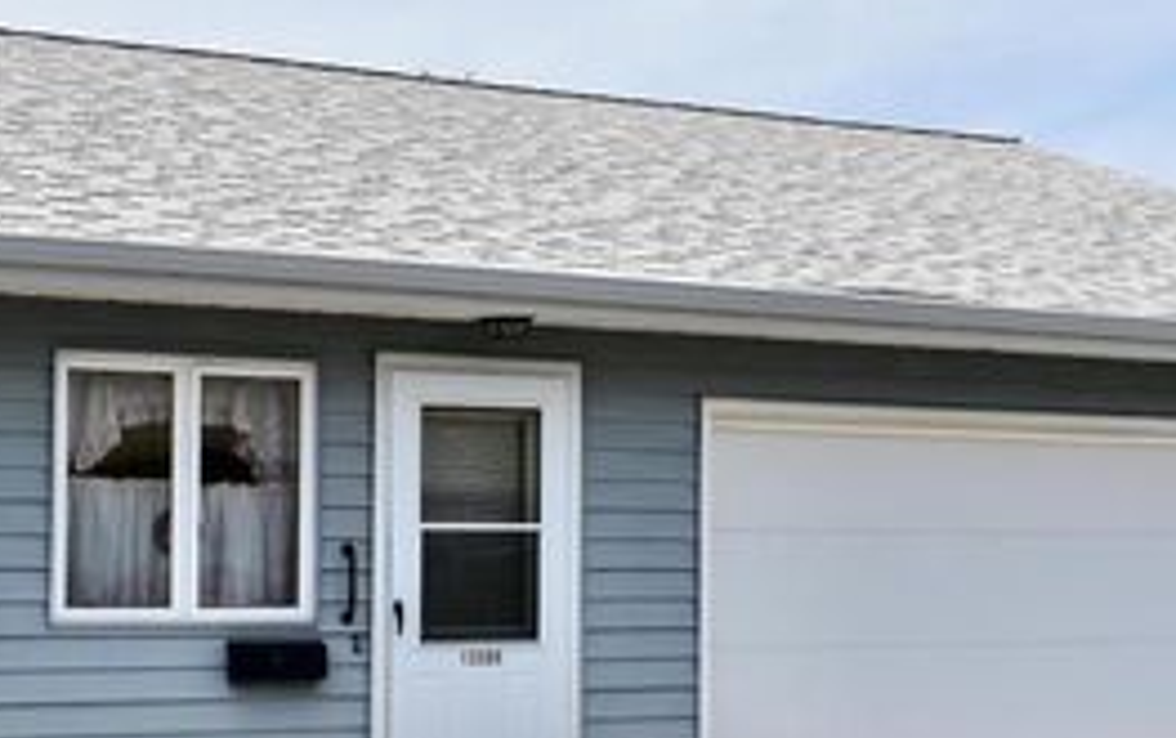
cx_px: 796
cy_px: 552
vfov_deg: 21.2
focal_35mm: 61
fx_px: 1956
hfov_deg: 33.1
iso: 400
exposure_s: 1/500
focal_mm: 21
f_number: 11
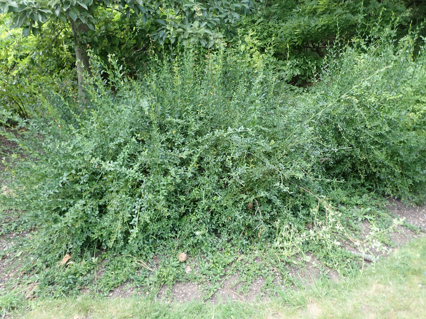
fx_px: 369
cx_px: 213
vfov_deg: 46.8
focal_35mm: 30
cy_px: 160
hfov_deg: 60.0
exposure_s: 1/80
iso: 100
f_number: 2.3
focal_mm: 5.5
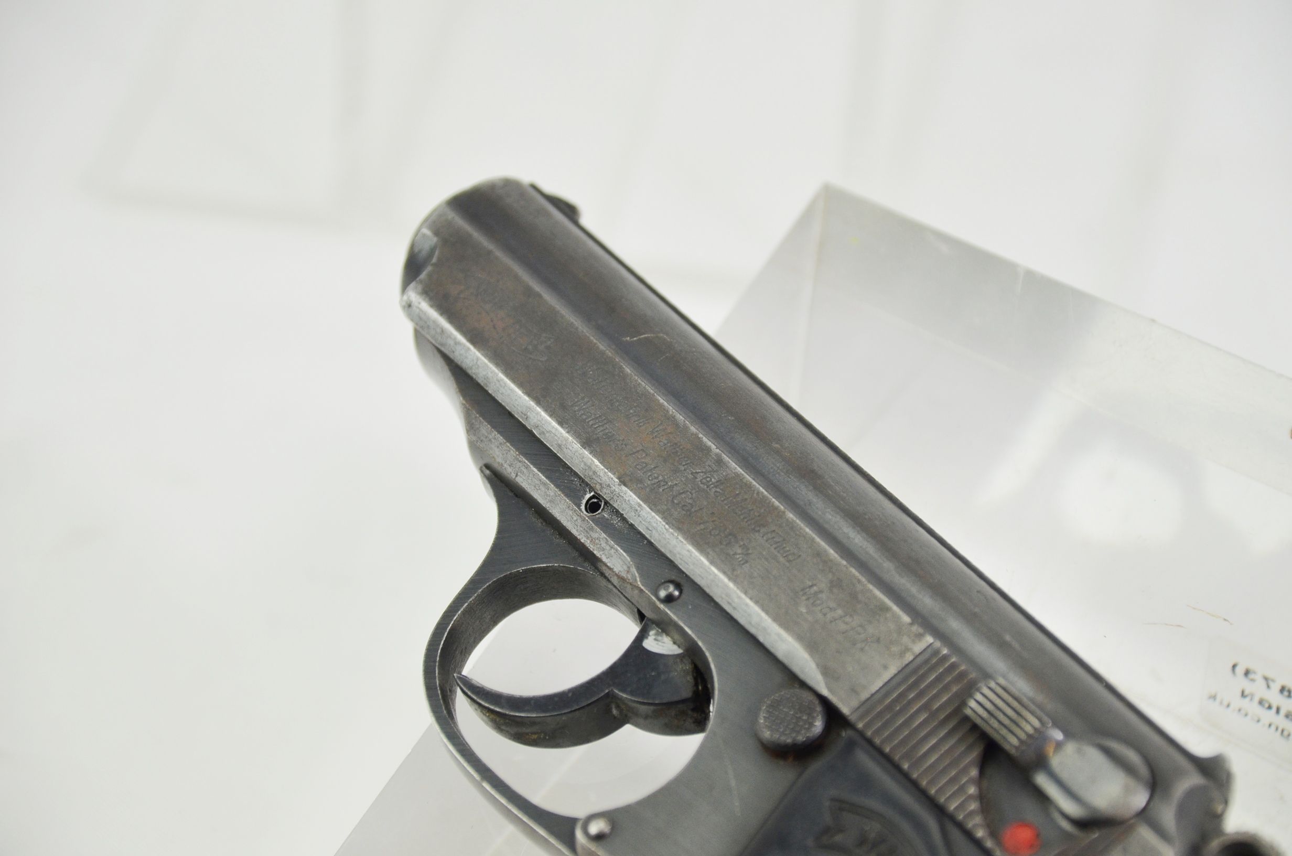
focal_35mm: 150
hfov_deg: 13.7
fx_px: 5372
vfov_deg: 9.1
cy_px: 428
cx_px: 646
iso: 640
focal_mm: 100
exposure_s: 1/250
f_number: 5.6
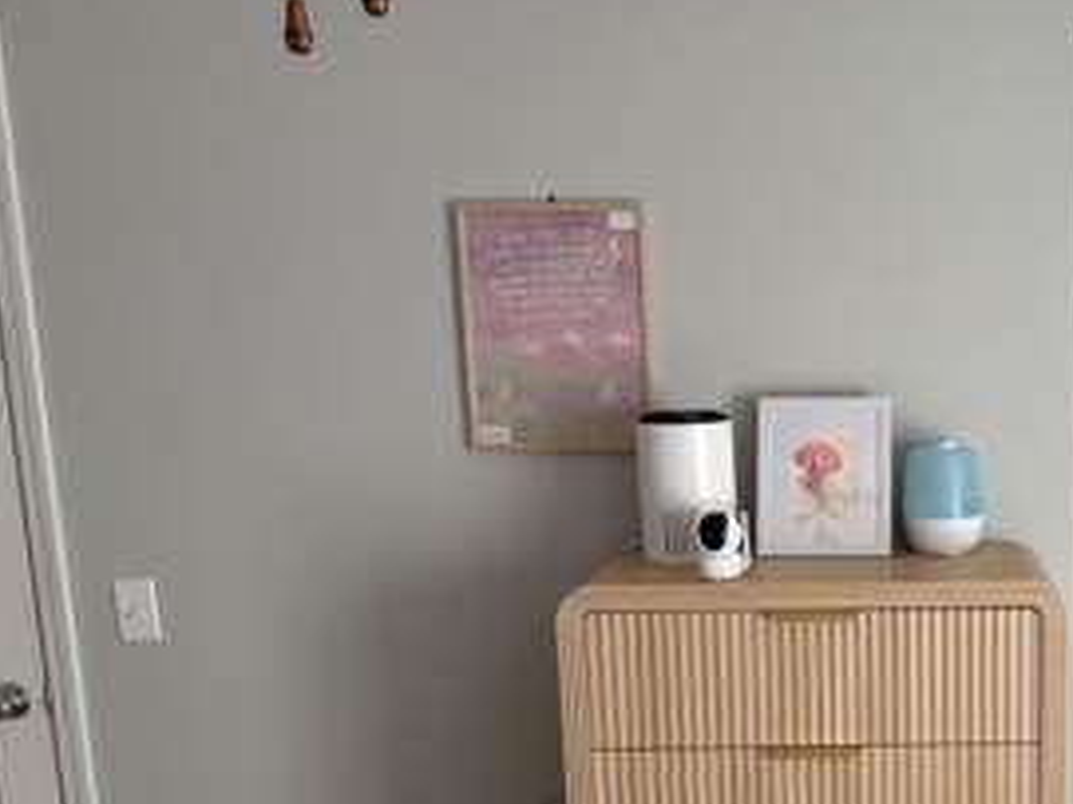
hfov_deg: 38.8
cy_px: 596
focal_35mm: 46
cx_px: 938
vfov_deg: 31.0
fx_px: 1425
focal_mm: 5.96
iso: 32
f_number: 1.6
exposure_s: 1/126
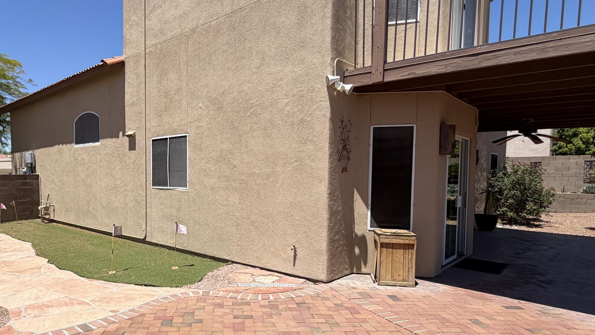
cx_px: 216
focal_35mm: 24
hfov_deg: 74.7
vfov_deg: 47.4
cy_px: 198
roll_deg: -0.3
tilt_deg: -4.0
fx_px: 379
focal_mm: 2.22
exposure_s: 1/955
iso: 20
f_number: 2.2
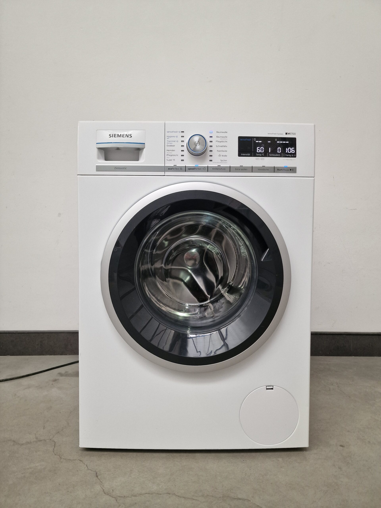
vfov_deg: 73.9
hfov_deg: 58.9
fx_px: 338
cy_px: 254
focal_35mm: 23
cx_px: 190
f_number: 1.8
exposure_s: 1/180
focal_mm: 6.4
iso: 160
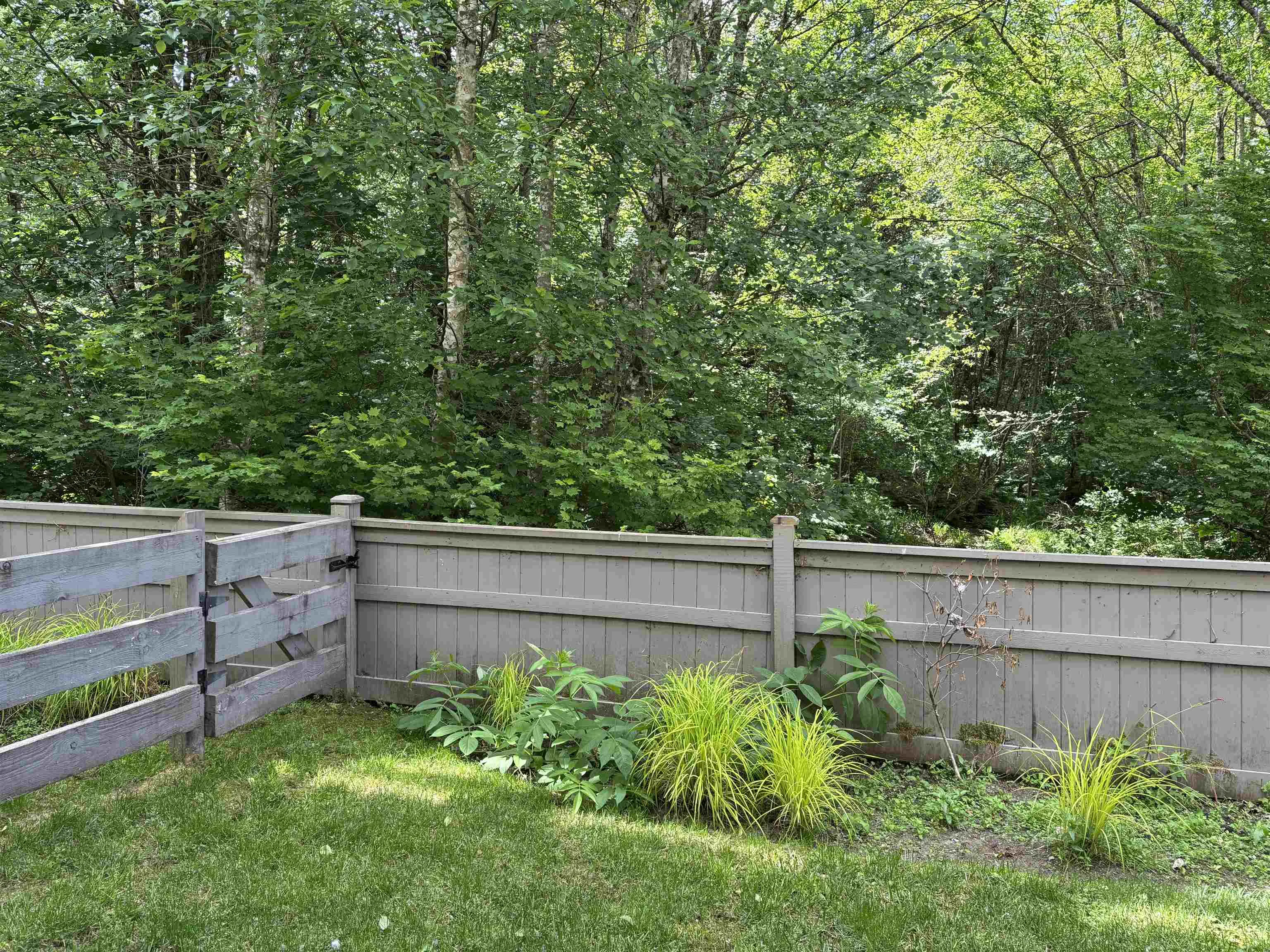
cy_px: 476
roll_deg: -0.3
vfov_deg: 53.1
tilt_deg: -5.0
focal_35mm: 26
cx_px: 635
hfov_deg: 67.3
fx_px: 954
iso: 40
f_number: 1.6
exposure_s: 1/187
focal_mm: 5.96
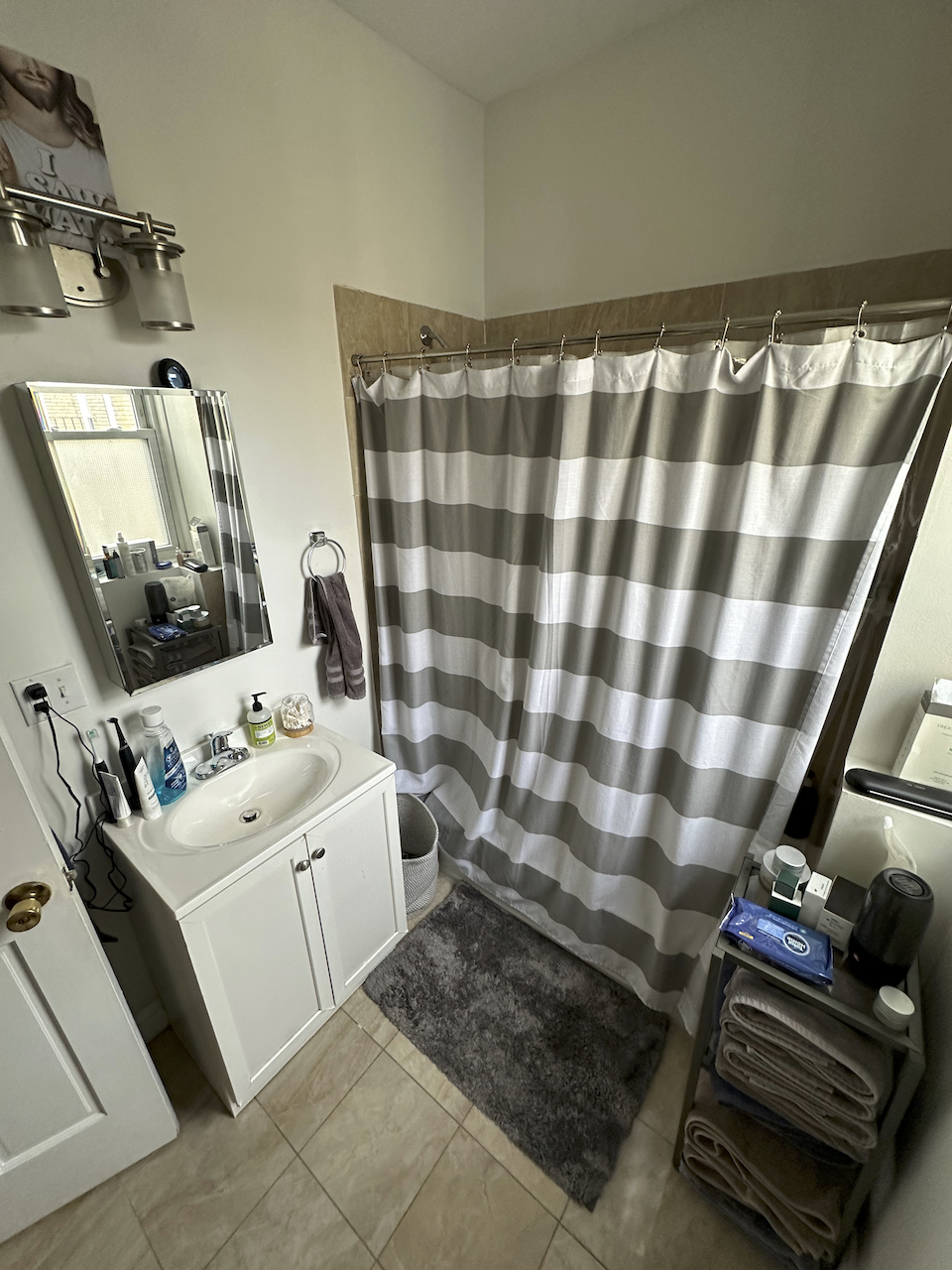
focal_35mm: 14
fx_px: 513
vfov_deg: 102.1
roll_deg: +1.3
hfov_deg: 85.7
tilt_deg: -21.5
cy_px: 635
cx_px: 476
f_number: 2.2
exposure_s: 1/120
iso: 200
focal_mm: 2.22
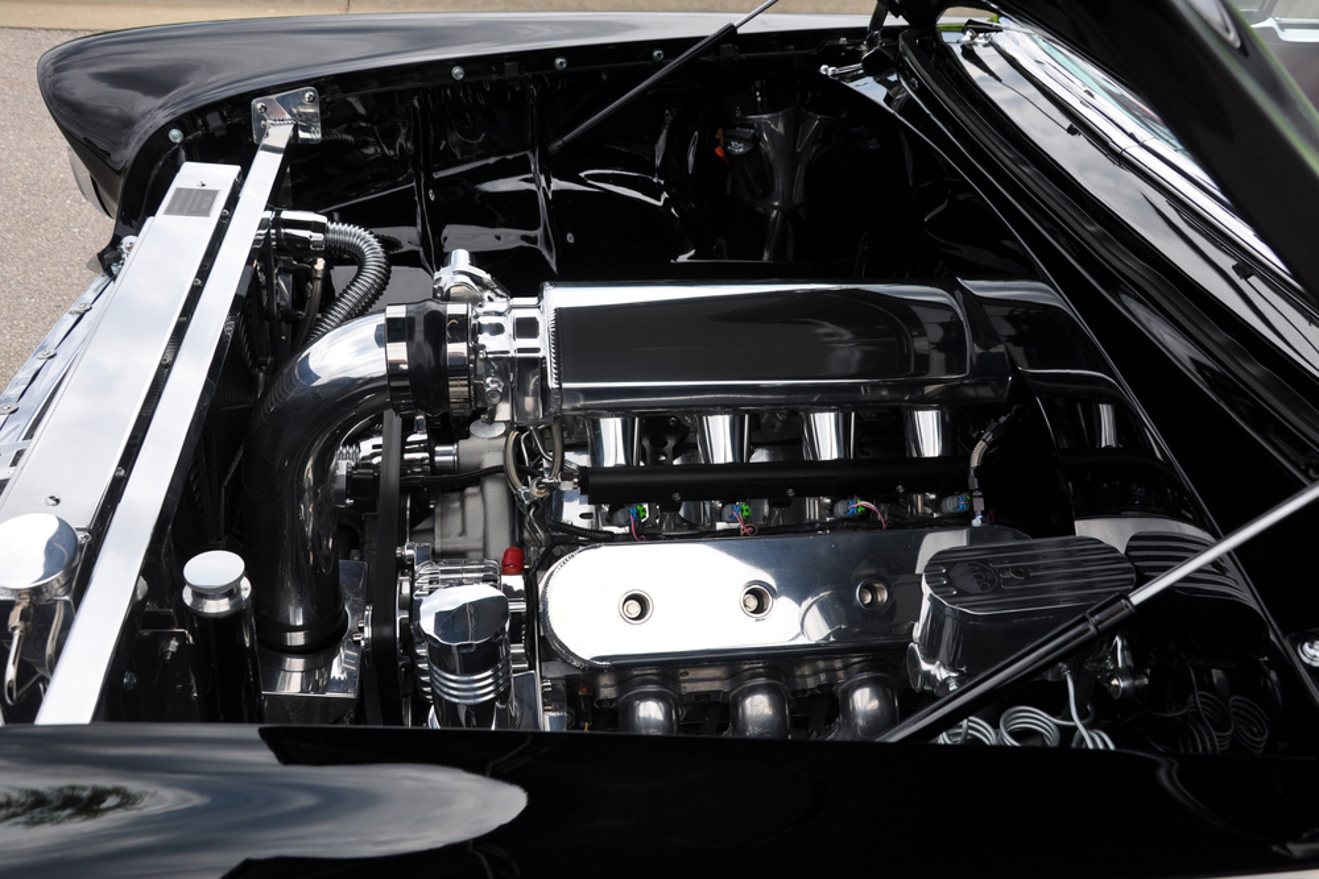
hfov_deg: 59.5
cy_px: 440
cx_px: 660
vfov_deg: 41.7
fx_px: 1154
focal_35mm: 32
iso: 200
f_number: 8
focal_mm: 21
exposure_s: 1/250
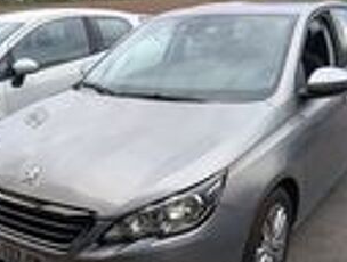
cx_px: 166
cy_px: 185
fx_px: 412
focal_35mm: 41
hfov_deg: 45.6
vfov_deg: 34.8
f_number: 1.8
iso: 52
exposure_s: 1/100
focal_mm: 3.96
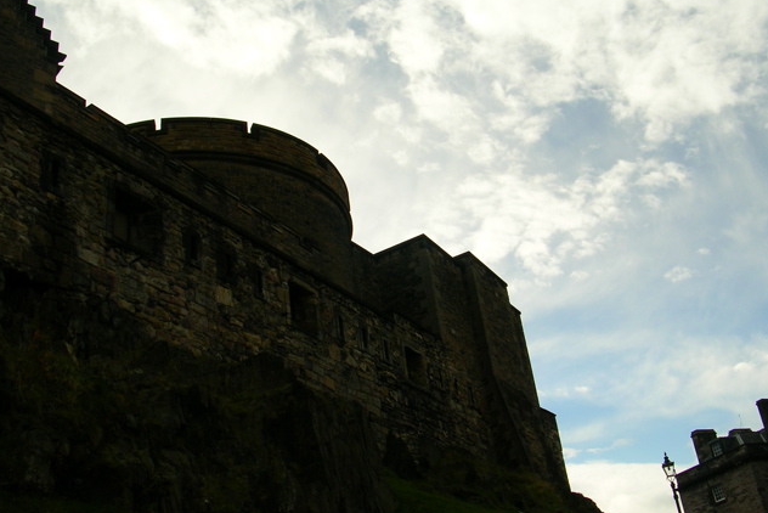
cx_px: 388
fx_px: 854
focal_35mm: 40
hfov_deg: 48.4
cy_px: 254
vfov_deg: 33.4
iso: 50
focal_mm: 5.8
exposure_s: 1/360
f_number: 5.6
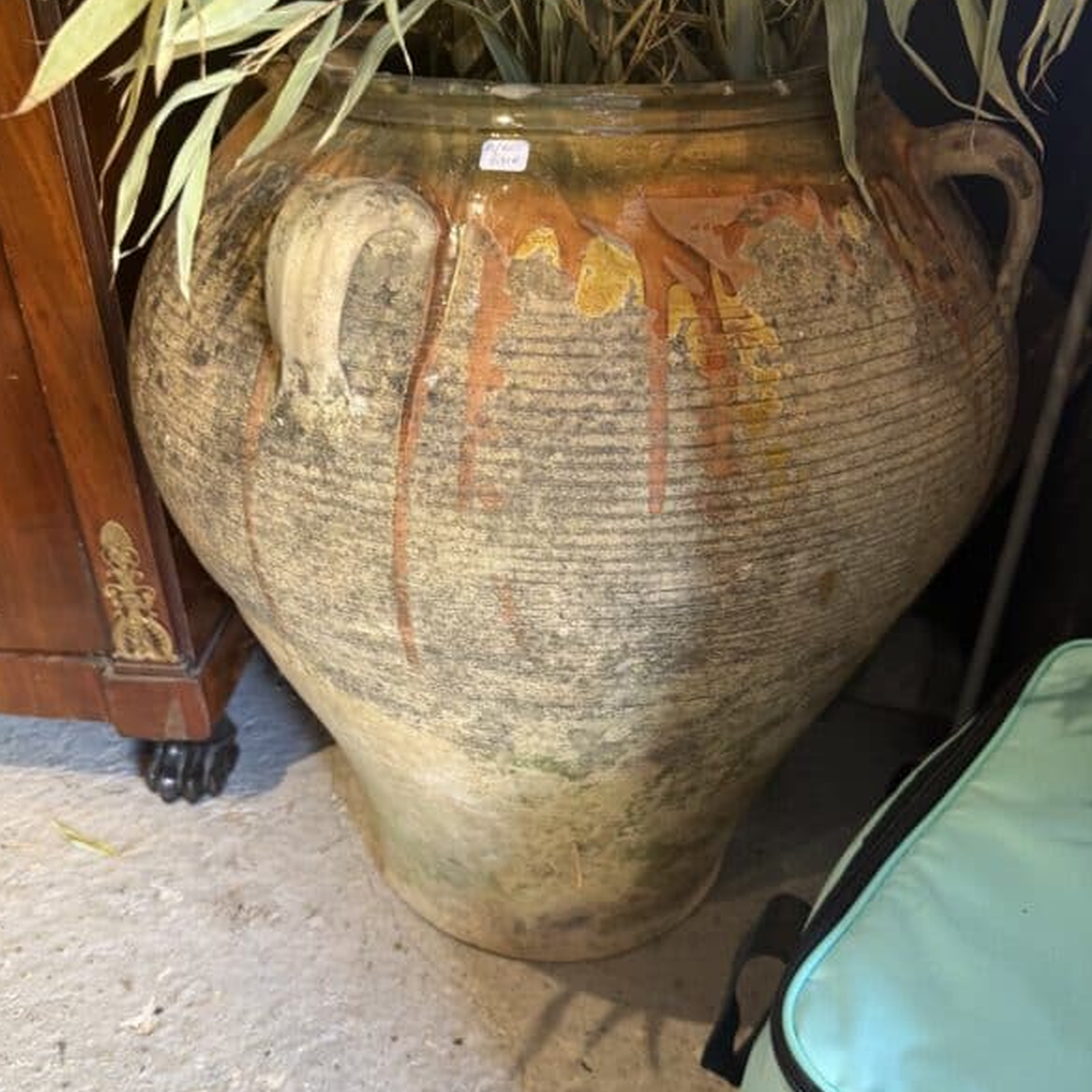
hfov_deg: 55.6
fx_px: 1035
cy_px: 633
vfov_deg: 55.4
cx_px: 534
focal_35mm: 29
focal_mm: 6.76
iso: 160
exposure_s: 1/50
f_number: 1.78
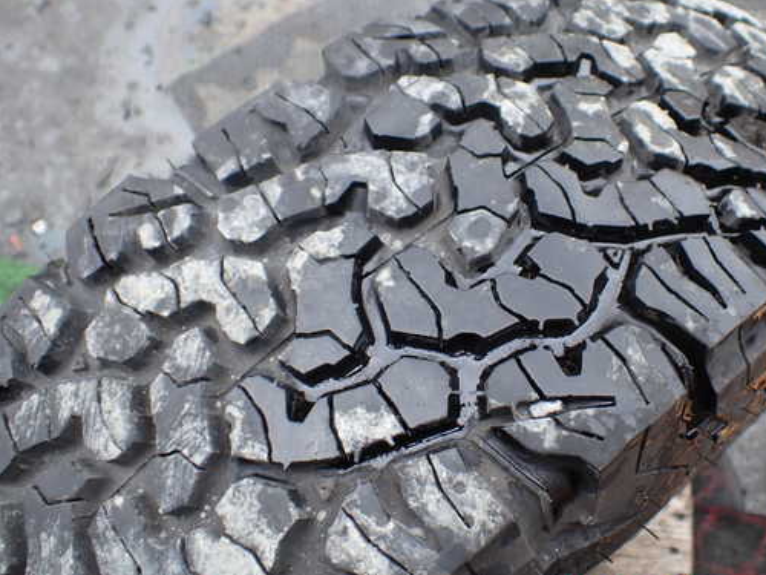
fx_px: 797
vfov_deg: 39.6
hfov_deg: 51.0
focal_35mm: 36
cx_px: 458
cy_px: 268
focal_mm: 5.4
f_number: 2.3
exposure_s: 1/125
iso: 100
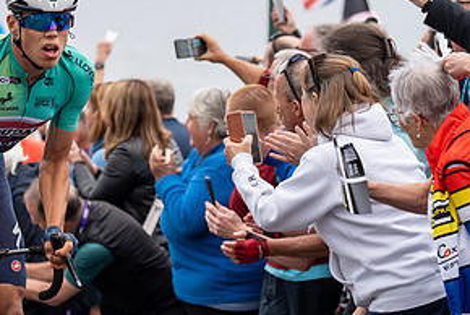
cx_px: 3
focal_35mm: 190
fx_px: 2483
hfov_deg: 10.7
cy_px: 64
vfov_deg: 7.2
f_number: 3.5
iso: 320
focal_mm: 92
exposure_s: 1/1000
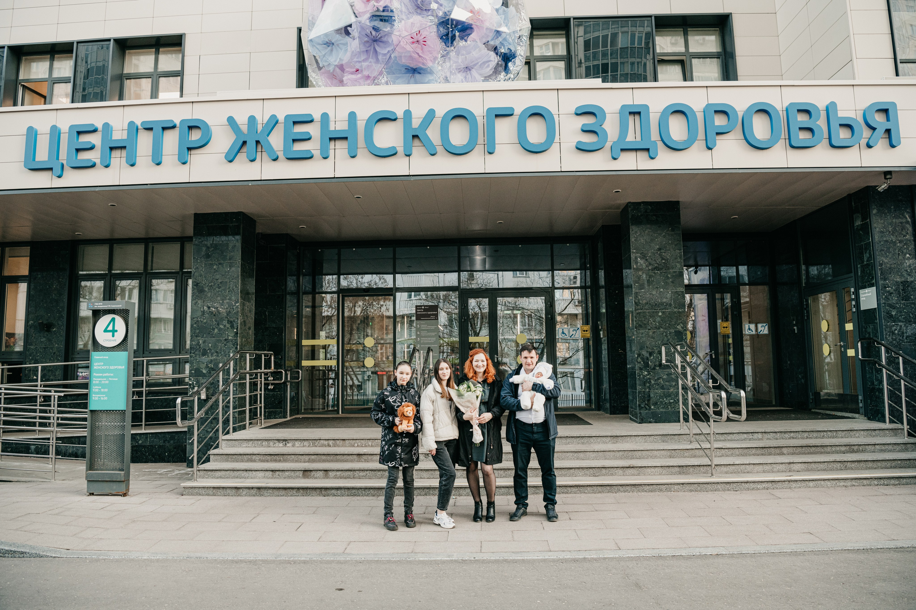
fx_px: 611
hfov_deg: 73.7
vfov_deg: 53.1
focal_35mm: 24
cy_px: 305
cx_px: 458
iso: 400
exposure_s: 1/160
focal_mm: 24
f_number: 5.6
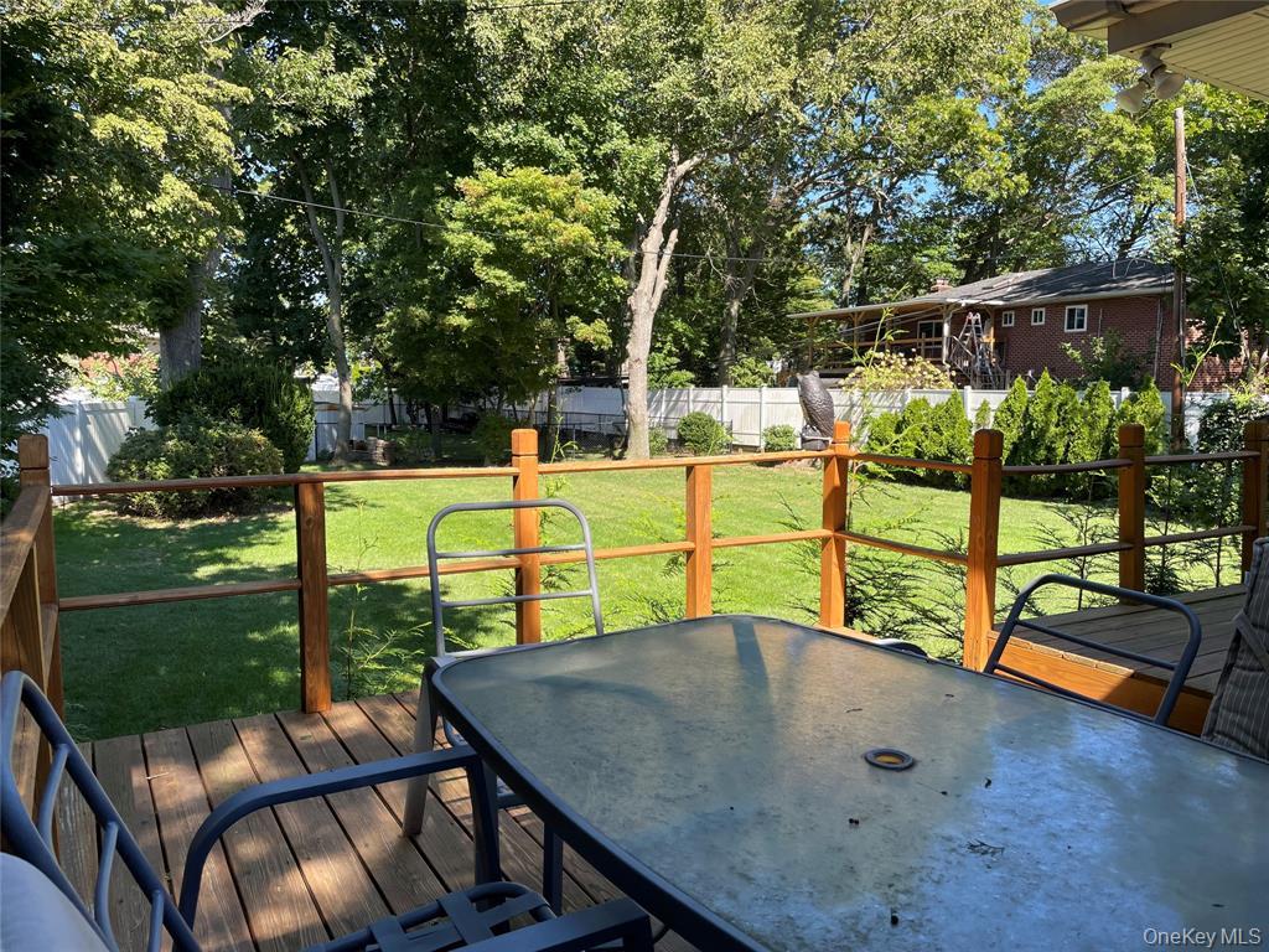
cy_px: 476
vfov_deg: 53.1
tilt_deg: -6.0
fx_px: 953
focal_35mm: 26
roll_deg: -0.3
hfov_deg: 67.3
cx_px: 634
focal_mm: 4.2
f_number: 1.6
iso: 32
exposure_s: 1/716
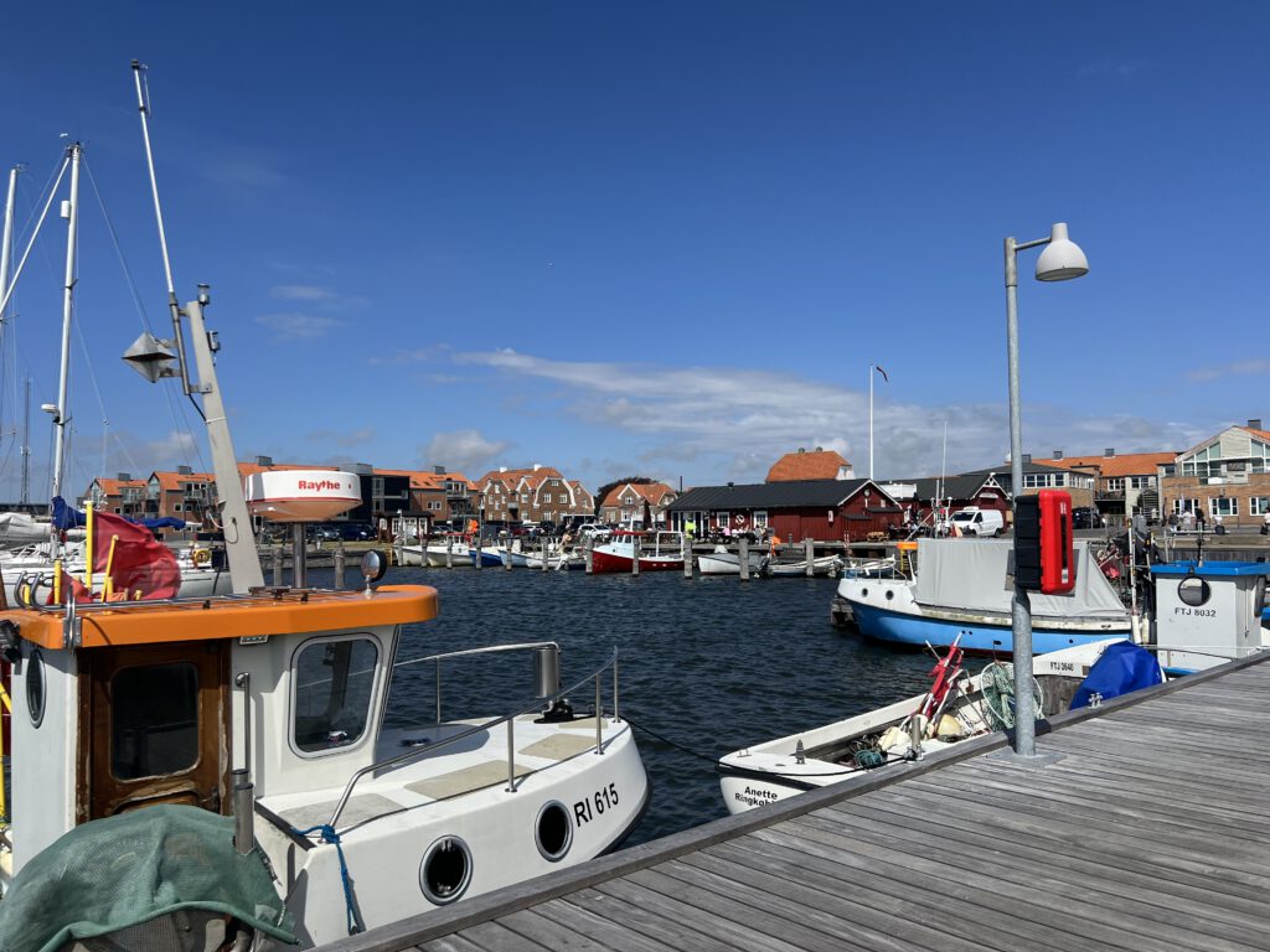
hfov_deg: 67.3
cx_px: 635
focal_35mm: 26
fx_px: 954
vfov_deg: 53.1
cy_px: 476
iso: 50
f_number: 1.5
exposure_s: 1/7463
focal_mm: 5.7
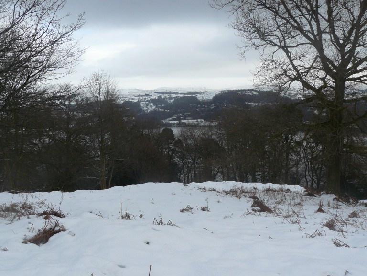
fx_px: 382
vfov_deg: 39.7
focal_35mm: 36
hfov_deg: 51.4
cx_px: 184
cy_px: 138
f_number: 4.5
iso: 100
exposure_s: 1/200
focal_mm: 6
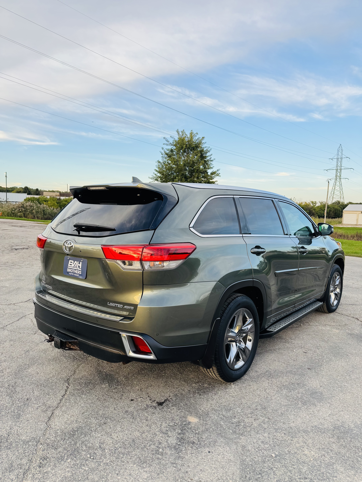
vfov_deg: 71.6
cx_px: 181
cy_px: 241
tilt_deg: -5.1
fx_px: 335
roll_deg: -0.8
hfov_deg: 56.8
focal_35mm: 24
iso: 80
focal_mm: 6.76
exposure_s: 1/247
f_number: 1.78
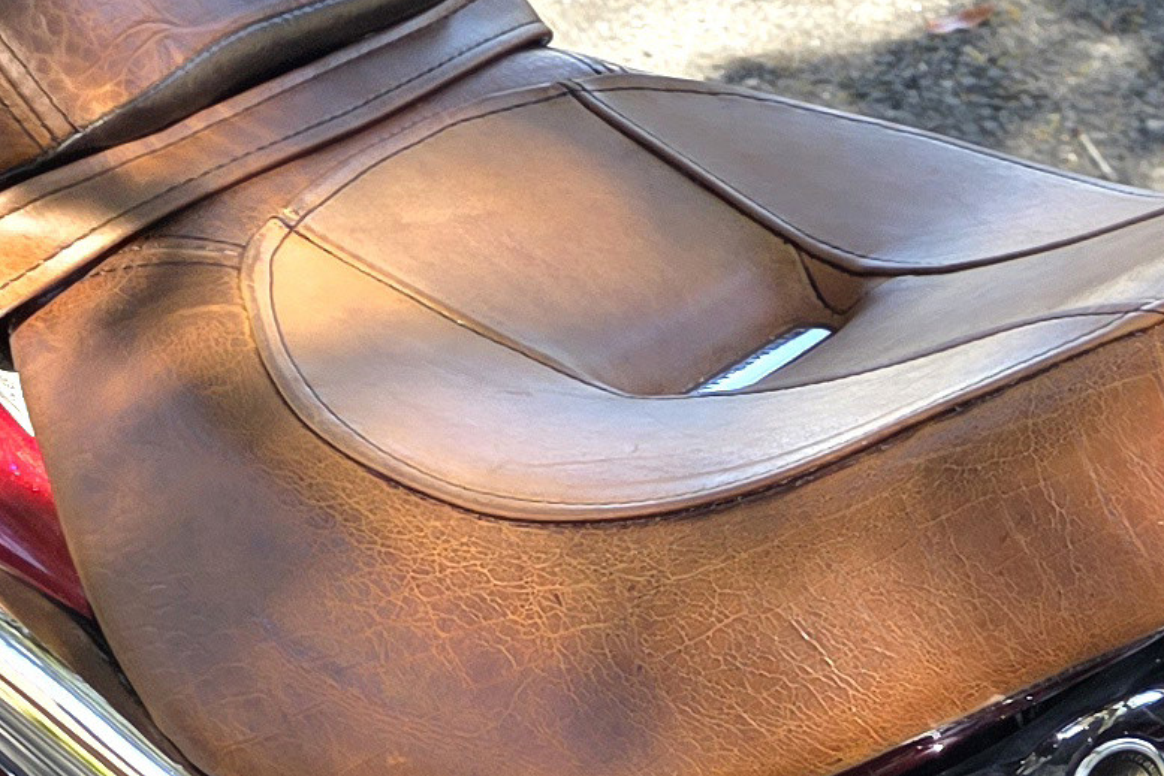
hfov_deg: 14.1
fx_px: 3977
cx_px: 2286
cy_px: 1235
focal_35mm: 123
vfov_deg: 10.7
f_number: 1.7
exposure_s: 1/99
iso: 12
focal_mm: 6.3
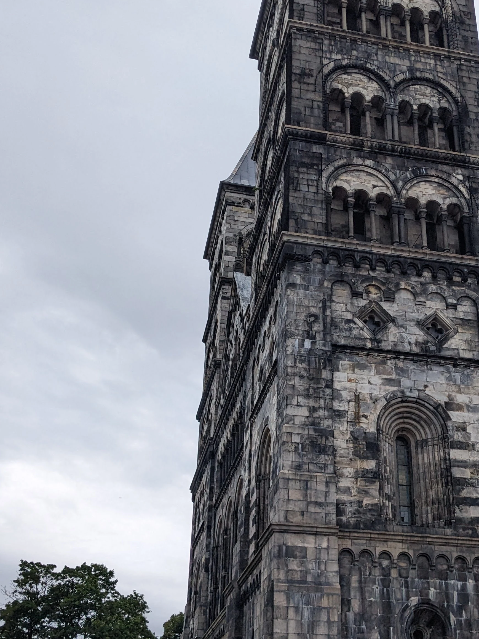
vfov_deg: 40.4
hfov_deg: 30.6
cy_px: 345
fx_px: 867
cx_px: 324
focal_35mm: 47
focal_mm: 4.38
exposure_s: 1/47.6
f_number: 1.73
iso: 75
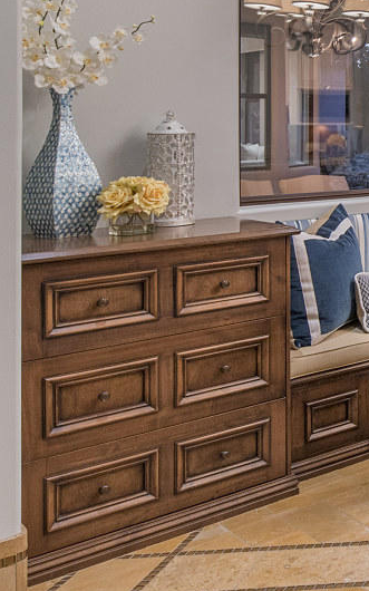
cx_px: 745
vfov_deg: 38.7
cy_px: 81
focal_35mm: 49
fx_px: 789
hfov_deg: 17.9
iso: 800
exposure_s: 1/15
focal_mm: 17
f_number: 8
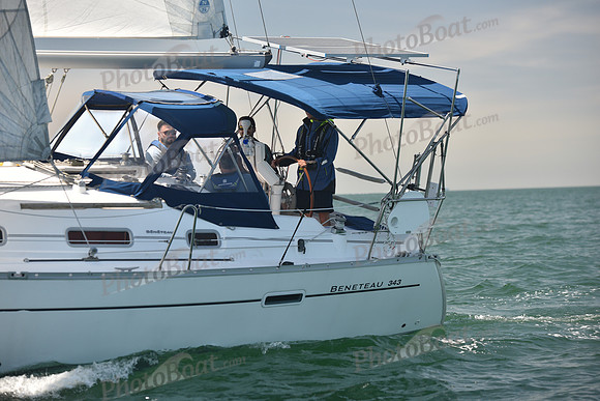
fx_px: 2000
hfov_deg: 17.1
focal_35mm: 120
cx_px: 300
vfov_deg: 11.4
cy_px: 200
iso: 250
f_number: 4
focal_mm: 120
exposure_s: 1/800
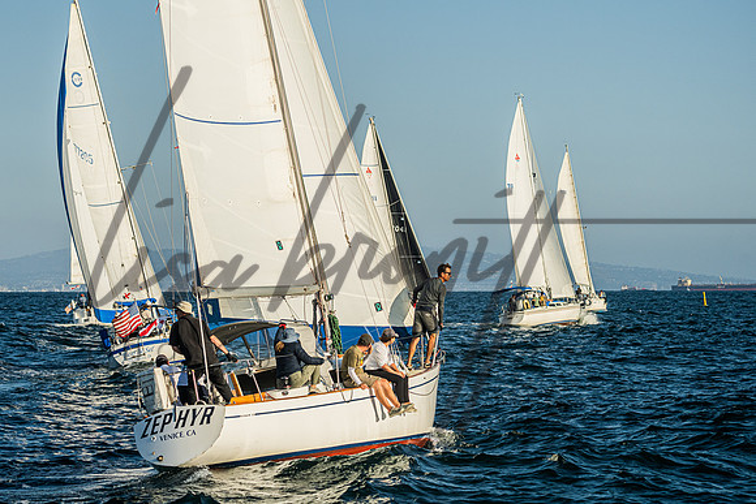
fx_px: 2578
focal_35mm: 123
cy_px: 257
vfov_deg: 11.2
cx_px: 355
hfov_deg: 16.7
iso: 400
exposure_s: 1/5000
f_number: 5.6
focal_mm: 100
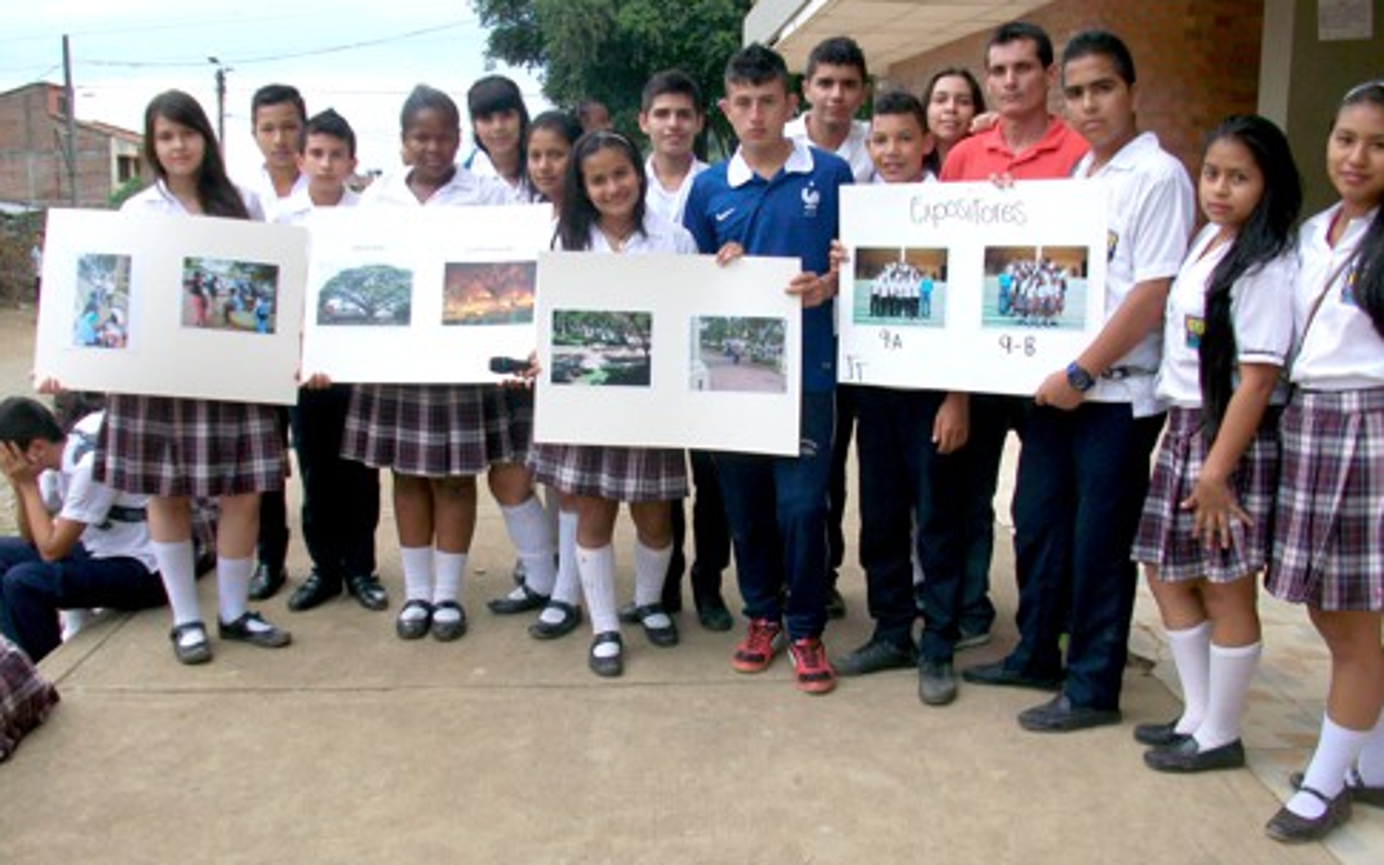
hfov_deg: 55.3
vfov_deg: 36.2
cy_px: 393
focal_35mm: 35
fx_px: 1320
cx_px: 708
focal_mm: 5.7
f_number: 2.8
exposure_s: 1/100
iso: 64
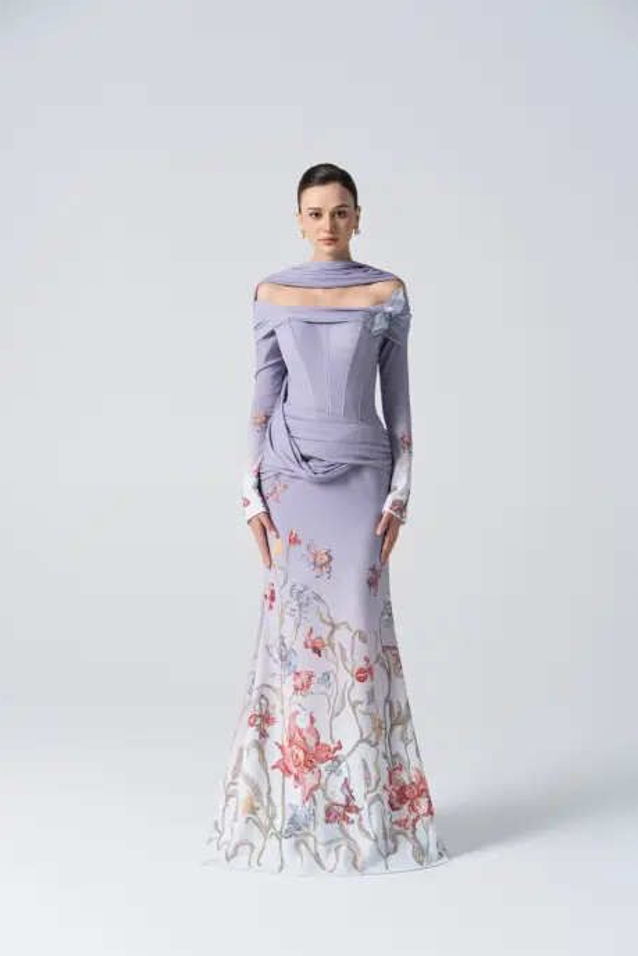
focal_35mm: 56
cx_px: 316
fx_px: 1488
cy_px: 481
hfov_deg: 24.2
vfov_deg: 35.6
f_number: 7.1
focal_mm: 55
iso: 160
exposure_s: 1/160
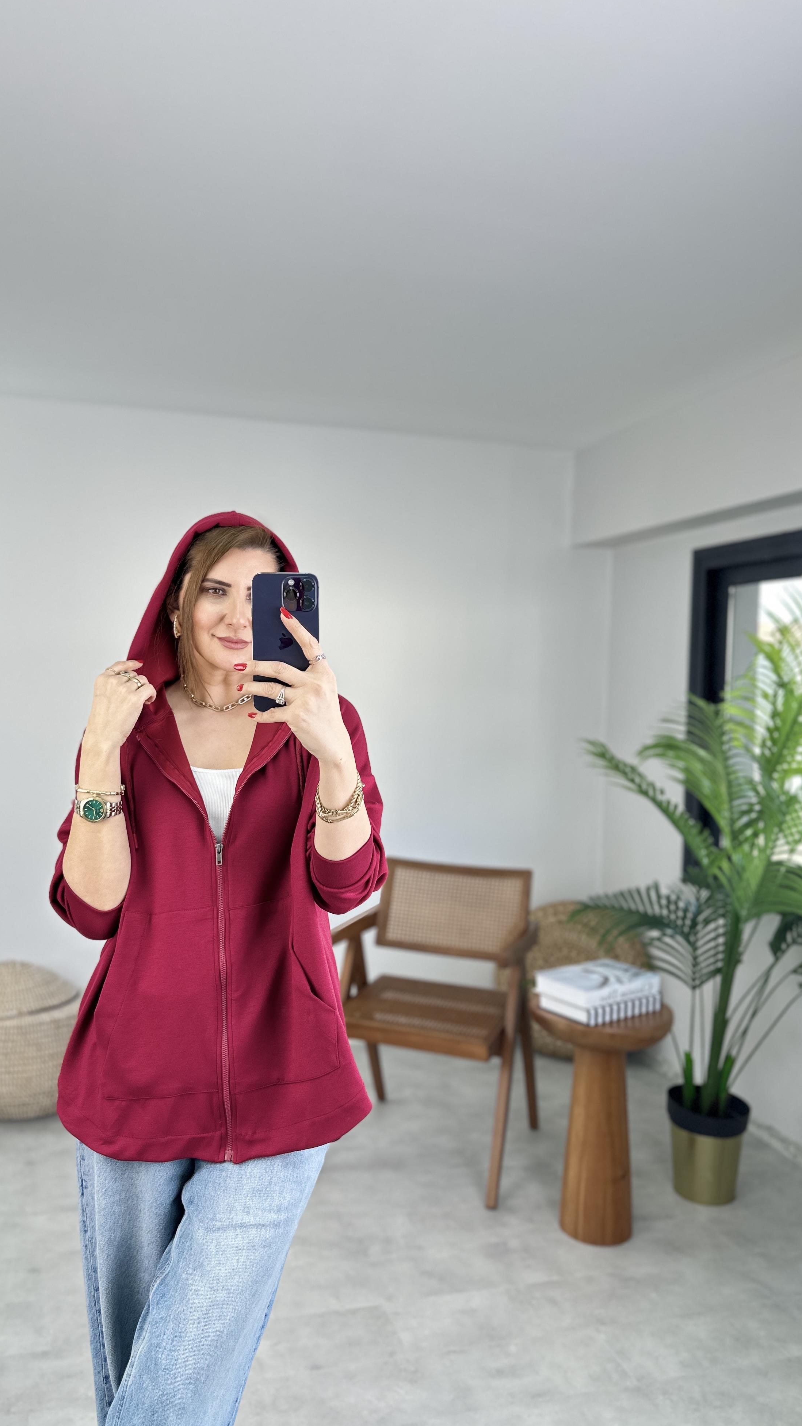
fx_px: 1021
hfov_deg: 42.8
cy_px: 709
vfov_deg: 69.9
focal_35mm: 27
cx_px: 358
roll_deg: -0.5
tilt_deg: -9.1
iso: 64
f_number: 1.78
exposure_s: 1/158
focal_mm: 6.86
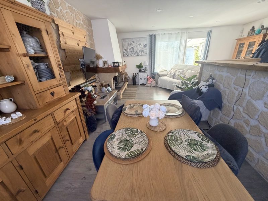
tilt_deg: -21.8
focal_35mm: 14
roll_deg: +2.7
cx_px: 134
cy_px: 100
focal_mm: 2.22
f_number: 2.2
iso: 320
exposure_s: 1/84
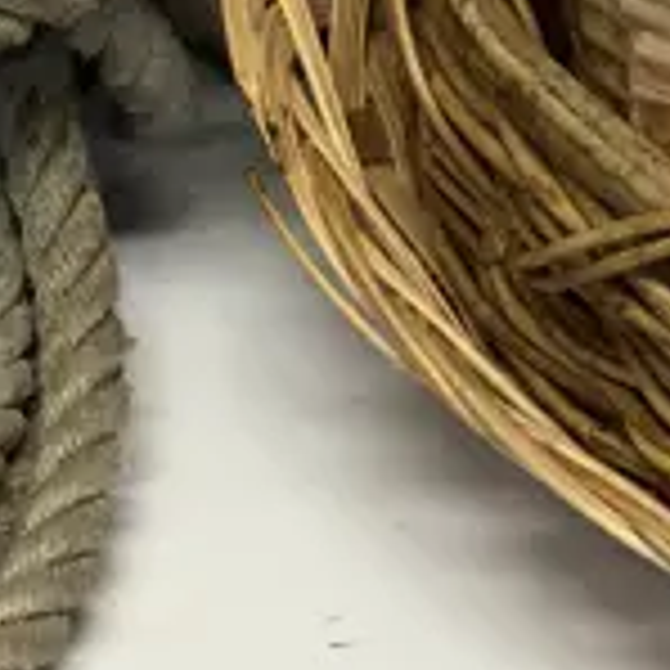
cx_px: 423
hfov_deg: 9.9
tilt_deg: -30.3
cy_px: -148
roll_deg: -1.1
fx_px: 3854
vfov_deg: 9.8
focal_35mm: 176
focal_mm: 4.15
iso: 32
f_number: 2.2
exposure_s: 1/33
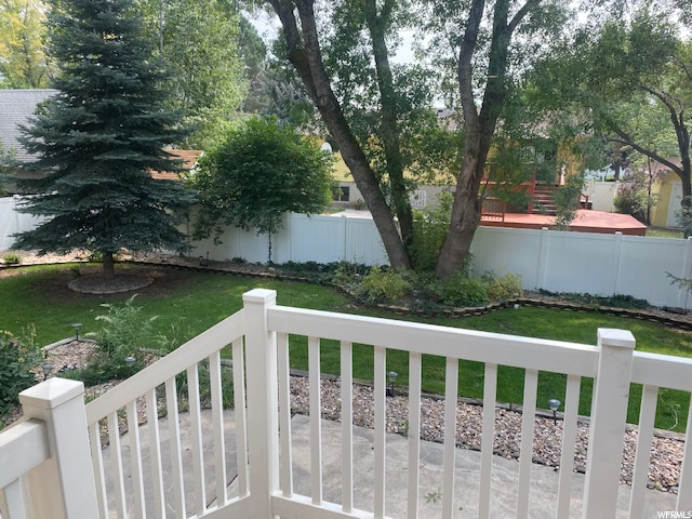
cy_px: 260
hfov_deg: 67.3
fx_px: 520
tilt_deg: -9.9
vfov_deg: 53.1
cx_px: 346
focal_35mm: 26
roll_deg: -0.7
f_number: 1.8
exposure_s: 1/423
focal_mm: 4.25
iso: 32
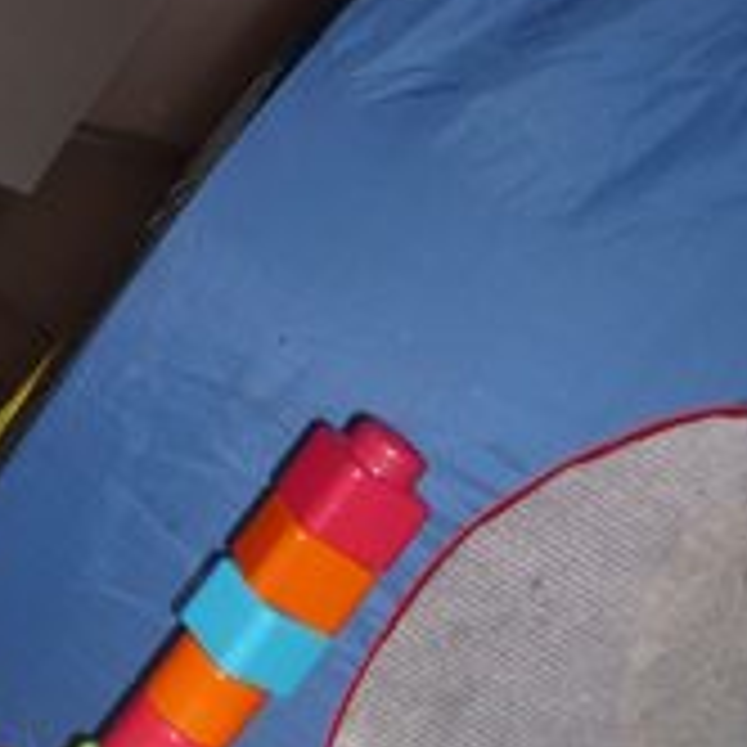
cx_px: 68
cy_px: 796
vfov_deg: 19.8
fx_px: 2051
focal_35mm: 84
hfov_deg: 20.2
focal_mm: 5.8
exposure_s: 1/30
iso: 100
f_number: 2.8
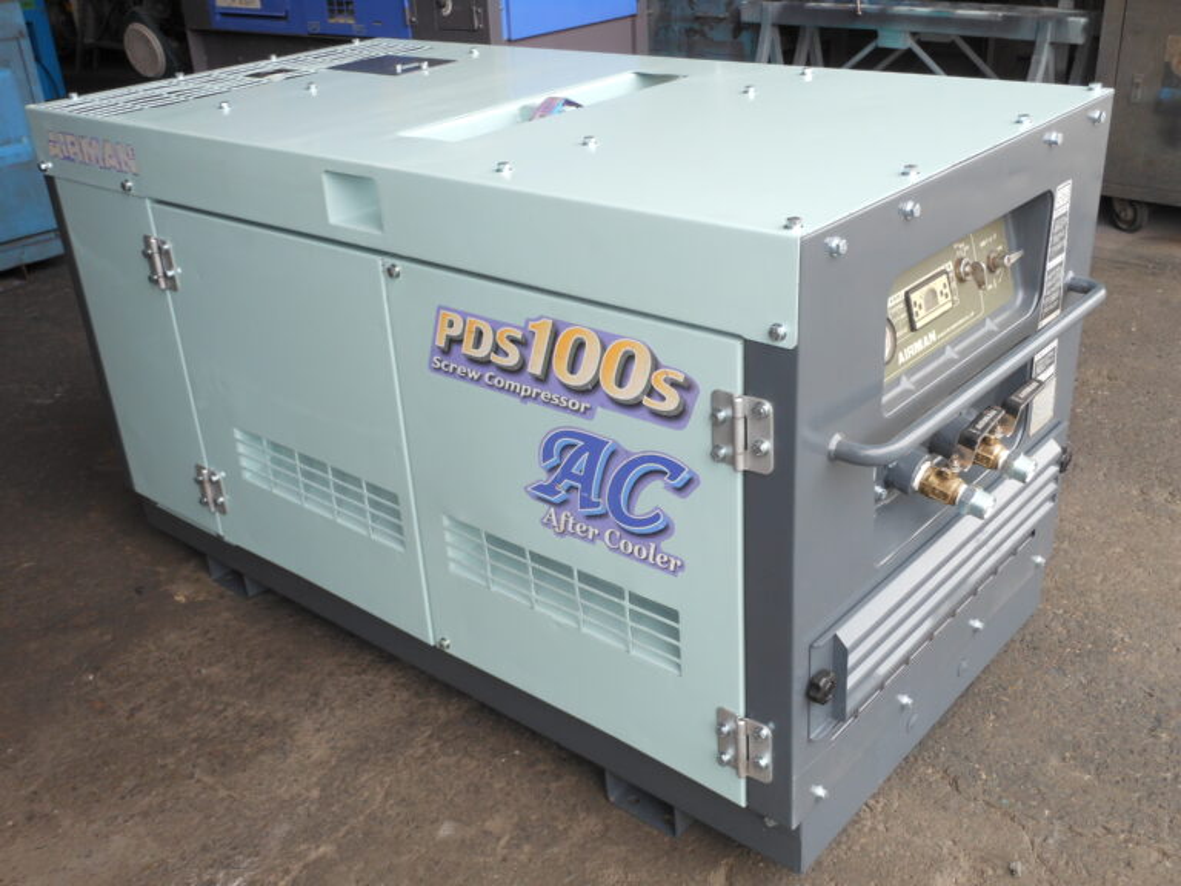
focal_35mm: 33
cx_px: 590
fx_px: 1126
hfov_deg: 55.4
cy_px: 443
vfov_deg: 42.9
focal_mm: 5.9
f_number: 4
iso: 80
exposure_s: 1/50
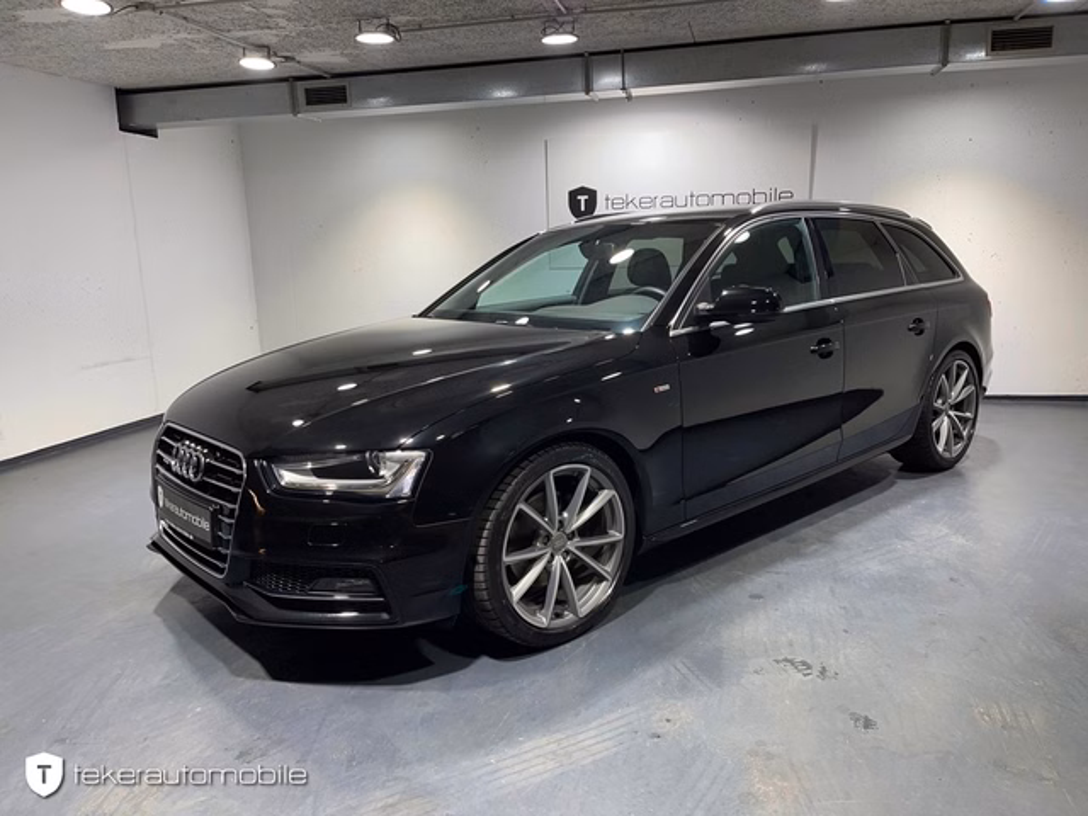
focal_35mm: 25
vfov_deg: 54.9
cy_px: 408
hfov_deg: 69.4
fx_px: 786
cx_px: 544
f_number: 1.6
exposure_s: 1/100
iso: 80
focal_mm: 5.1
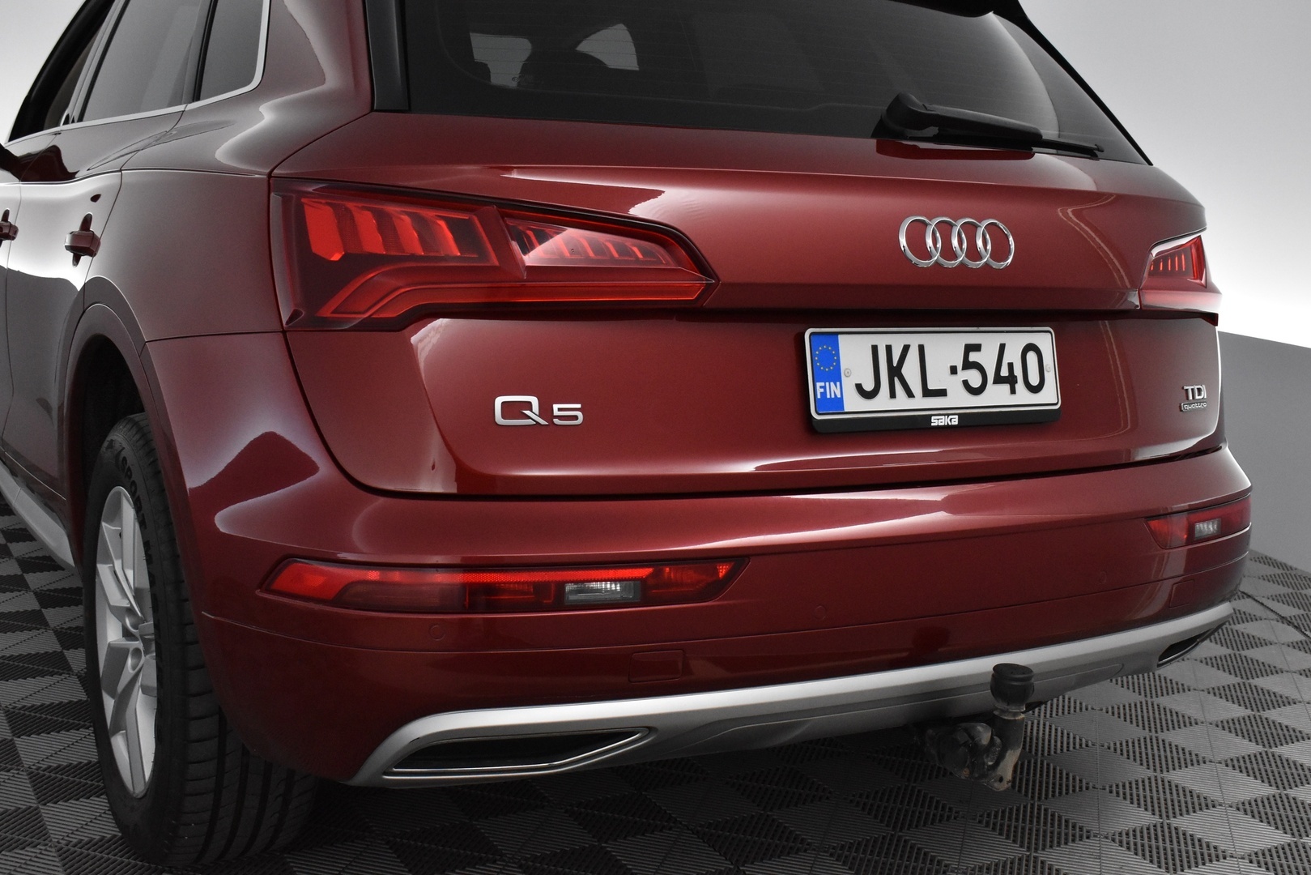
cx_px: 656
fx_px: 1475
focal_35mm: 40
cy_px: 438
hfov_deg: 47.9
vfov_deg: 33.0
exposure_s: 1/160
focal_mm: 27
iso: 3200
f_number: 6.3
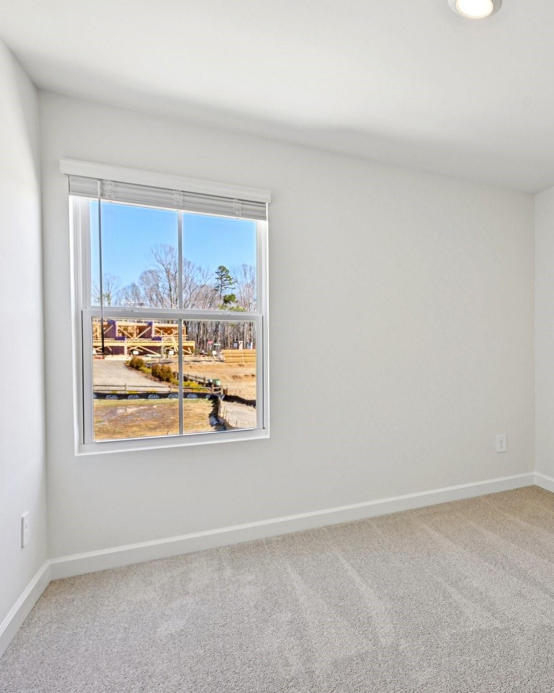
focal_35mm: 24
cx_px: 529
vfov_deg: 70.9
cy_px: 343
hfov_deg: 50.4
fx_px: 486
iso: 125
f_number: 8
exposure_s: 1/15
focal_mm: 16.5
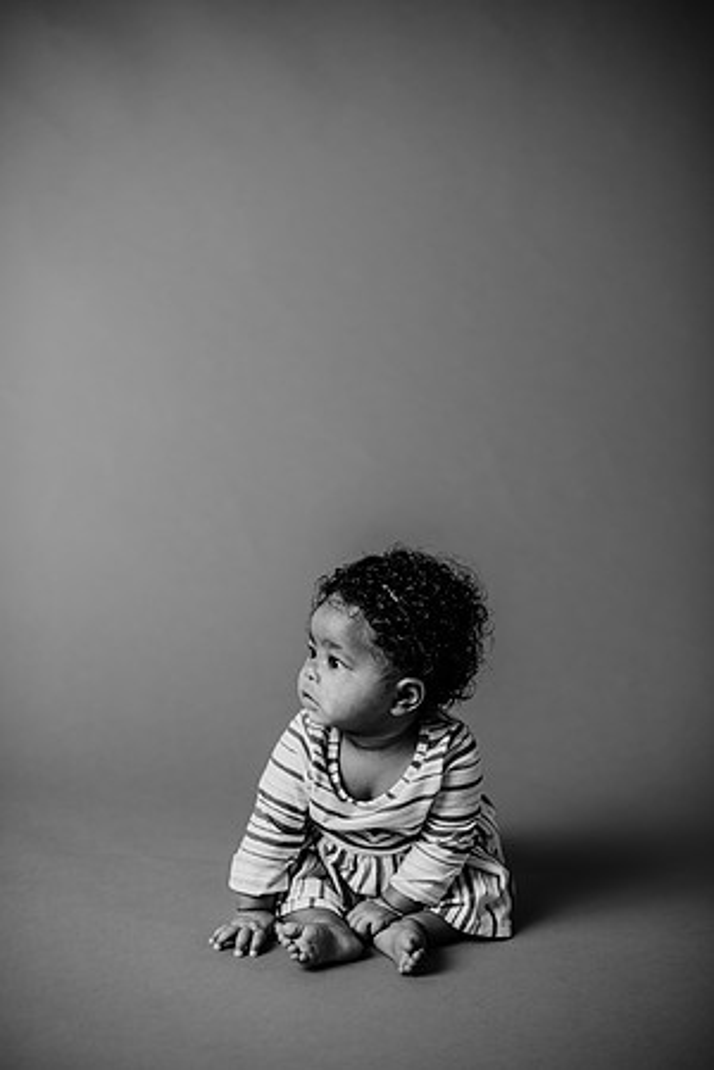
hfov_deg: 27.0
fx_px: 1487
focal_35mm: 50
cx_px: 357
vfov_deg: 39.6
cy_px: 535
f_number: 2.2
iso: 100
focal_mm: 50
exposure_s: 1/160
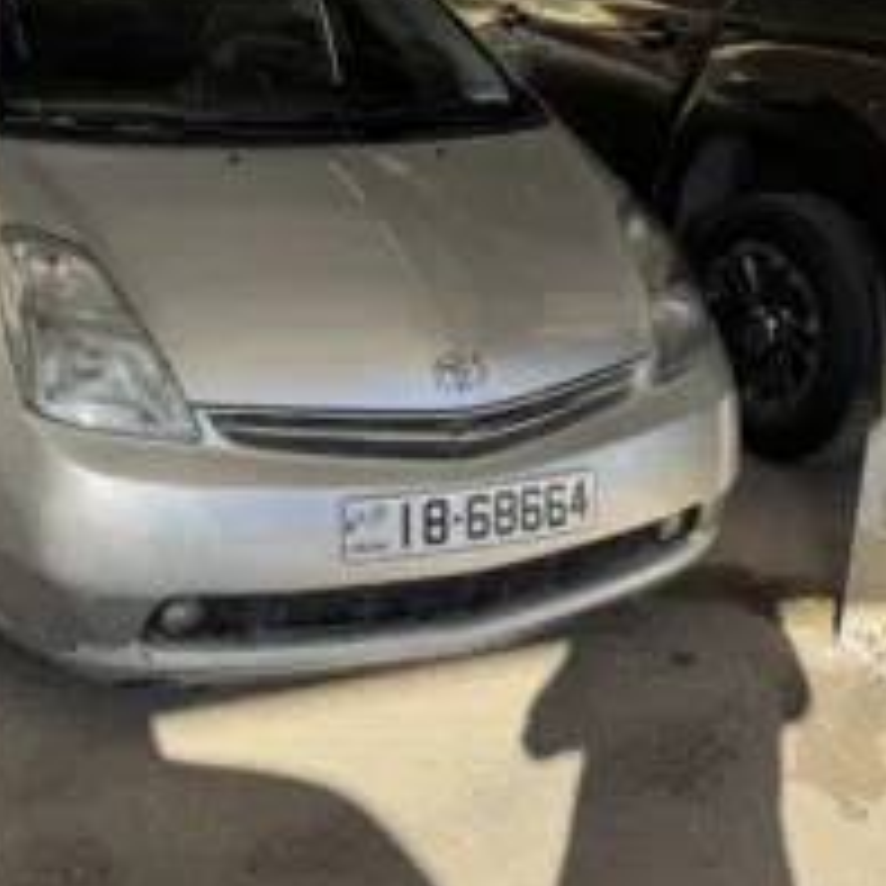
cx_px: 355
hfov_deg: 39.0
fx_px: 1245
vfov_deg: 37.4
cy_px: 148
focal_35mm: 43
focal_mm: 6.76
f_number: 1.78
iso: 80
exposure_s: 1/842
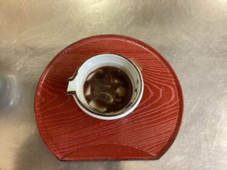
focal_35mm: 31
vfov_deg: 45.4
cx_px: 114
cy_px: 85
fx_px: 203
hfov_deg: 58.4
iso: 320
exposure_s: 1/40
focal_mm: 3.3
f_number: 2.4
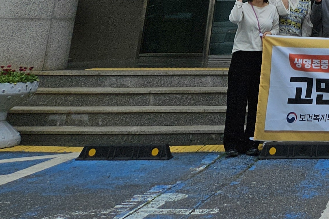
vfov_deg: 14.0
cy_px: -202
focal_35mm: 84
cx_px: 519
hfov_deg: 20.2
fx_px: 768
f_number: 1.8
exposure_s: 1/3151
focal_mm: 5.4
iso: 25
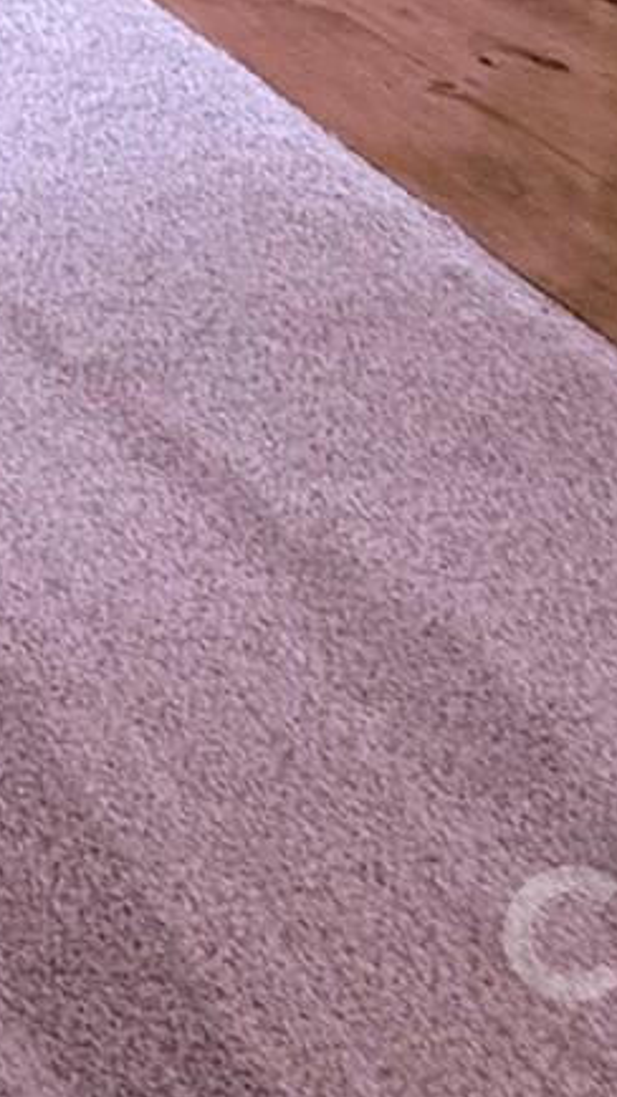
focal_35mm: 72
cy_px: -816
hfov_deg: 14.3
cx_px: -564
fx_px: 2095
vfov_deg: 21.1
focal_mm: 2.22
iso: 320
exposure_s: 1/120
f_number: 2.2
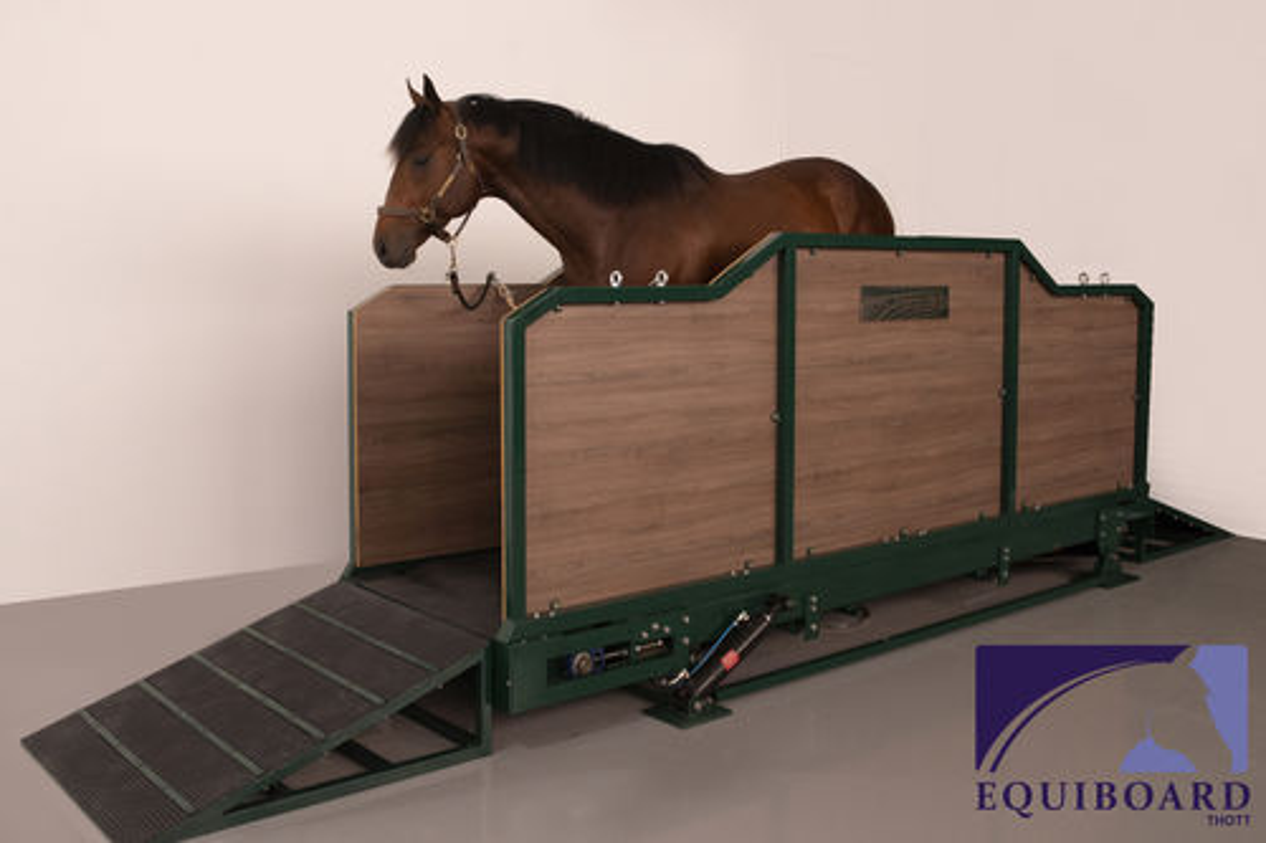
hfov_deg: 60.3
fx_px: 1090
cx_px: 633
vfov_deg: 42.3
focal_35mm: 31
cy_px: 422
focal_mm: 31
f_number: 6.3
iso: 3200
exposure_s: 1/125
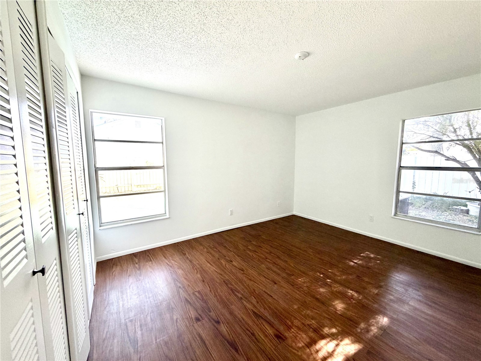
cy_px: 180
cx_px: 240
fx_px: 195
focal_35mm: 14
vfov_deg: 85.7
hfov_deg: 102.1
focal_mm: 2.22
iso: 200
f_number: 2.2
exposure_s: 1/121
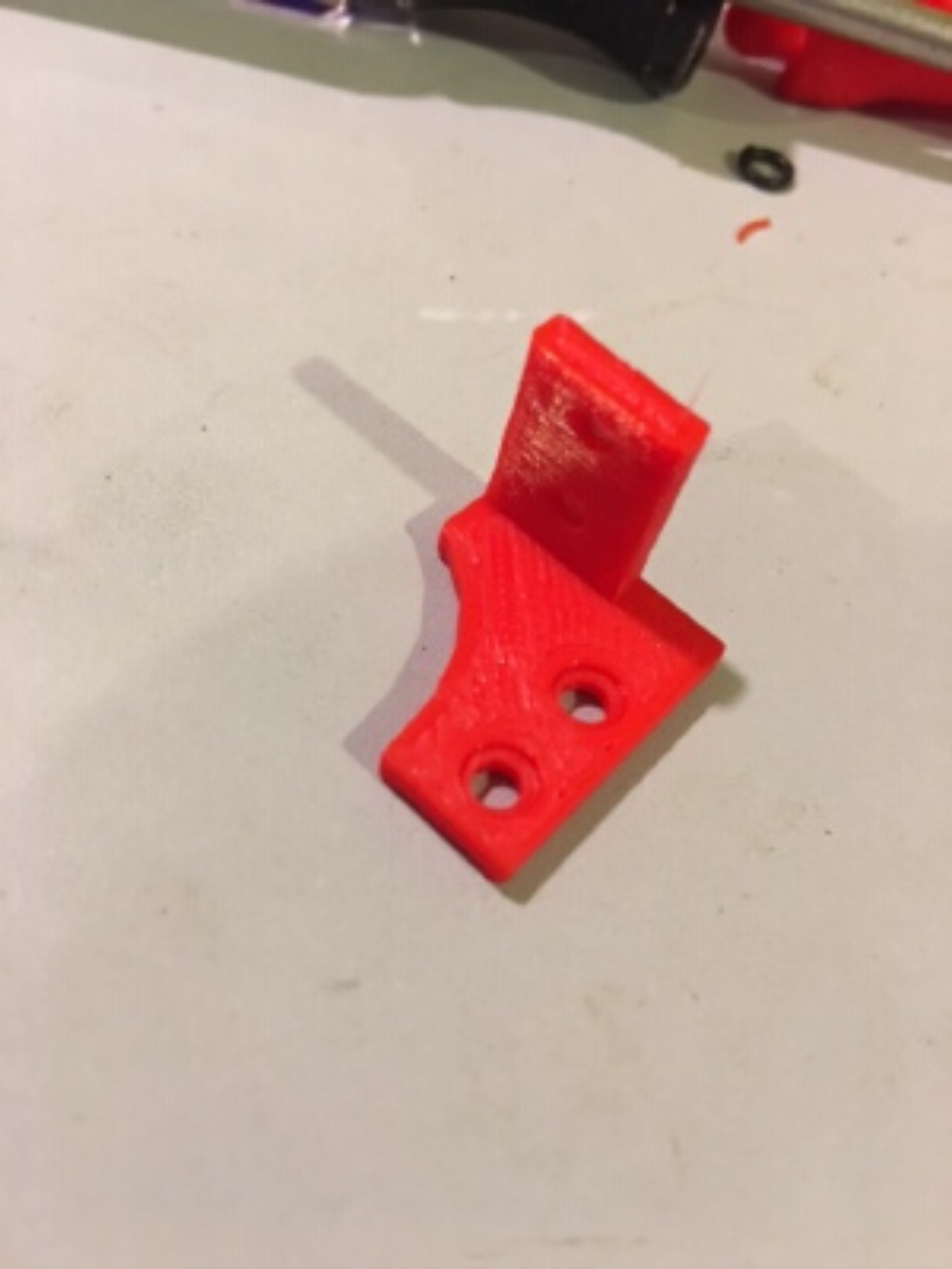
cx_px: 476
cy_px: 634
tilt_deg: -52.5
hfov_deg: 48.2
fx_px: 1063
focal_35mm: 29
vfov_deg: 61.7
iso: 80
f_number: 2.2
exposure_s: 1/15
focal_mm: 4.15
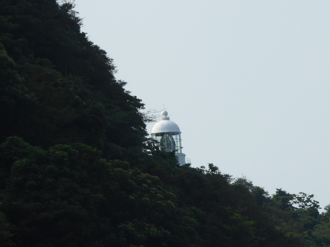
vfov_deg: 4.4
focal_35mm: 336
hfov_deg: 5.9
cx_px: 212
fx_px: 3203
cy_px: 190
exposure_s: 1/500
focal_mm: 33.2
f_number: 5.6
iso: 100
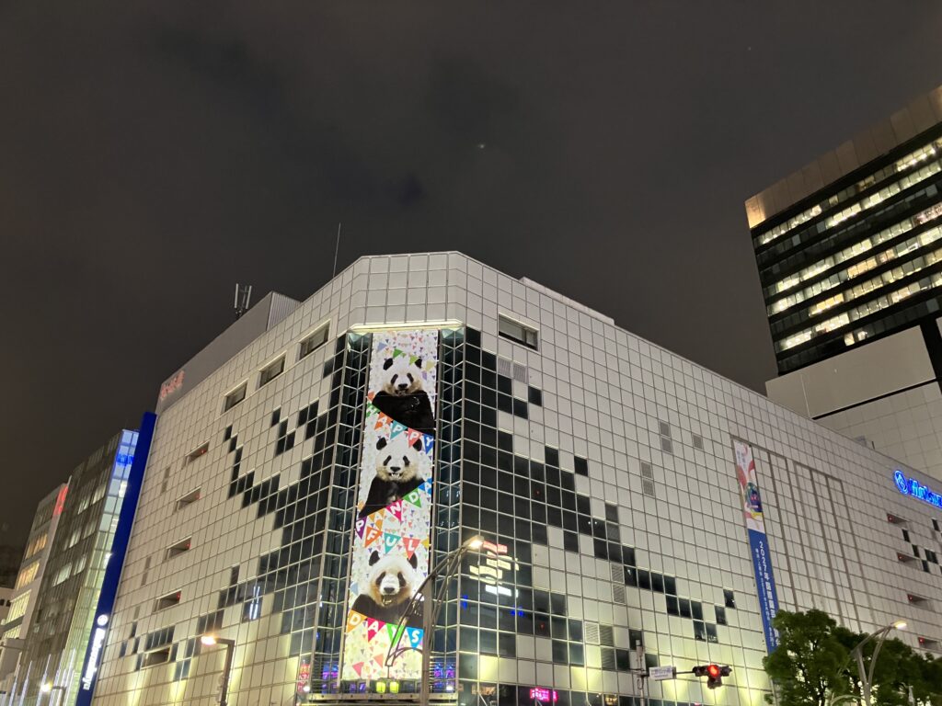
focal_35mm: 28
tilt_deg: +30.0
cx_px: 471
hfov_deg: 63.4
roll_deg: +0.2
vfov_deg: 49.7
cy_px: 353
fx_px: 762
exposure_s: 1/25
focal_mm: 3.99
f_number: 1.8
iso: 320
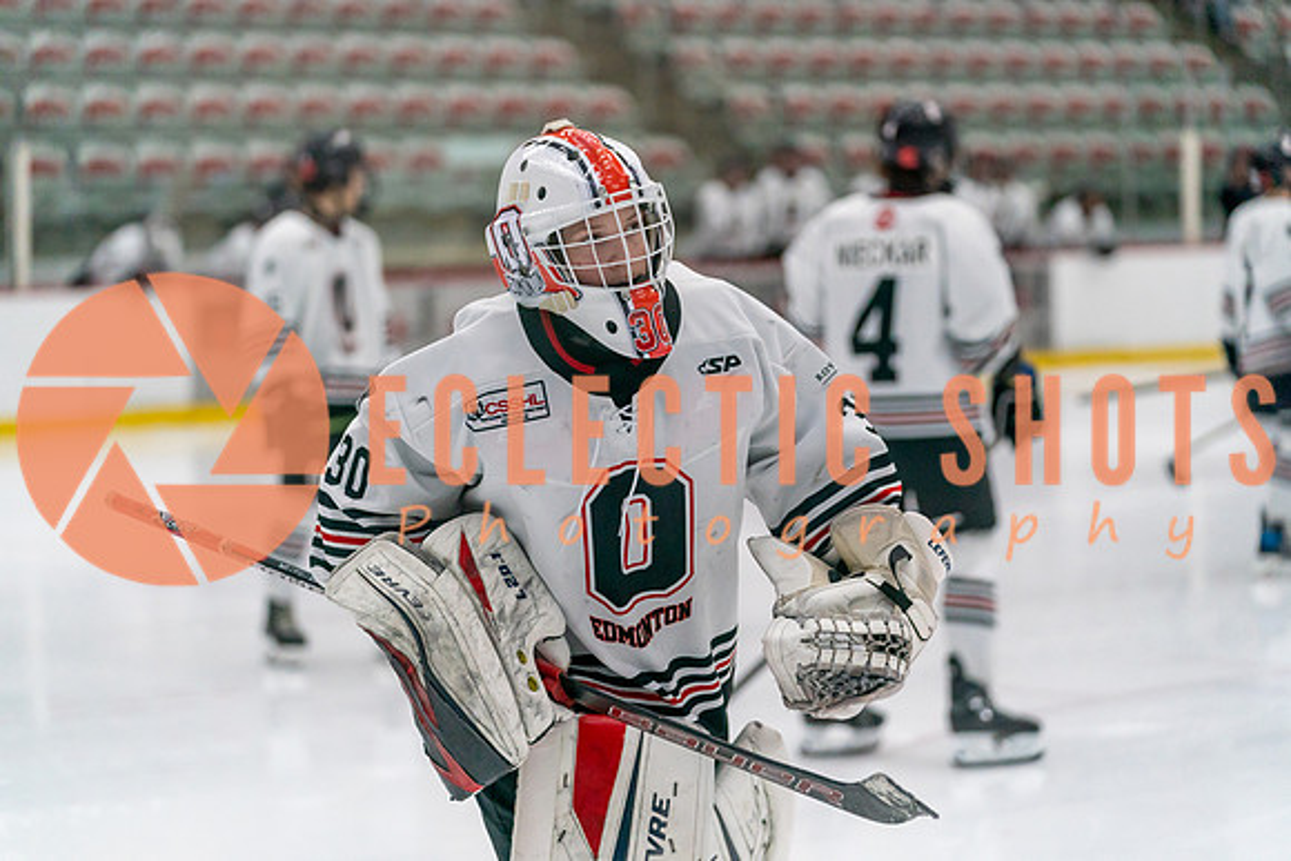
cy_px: 430
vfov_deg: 12.8
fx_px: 3838
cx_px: 646
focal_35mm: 107
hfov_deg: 19.1
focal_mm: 107
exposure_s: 1/1250
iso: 3200
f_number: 2.8
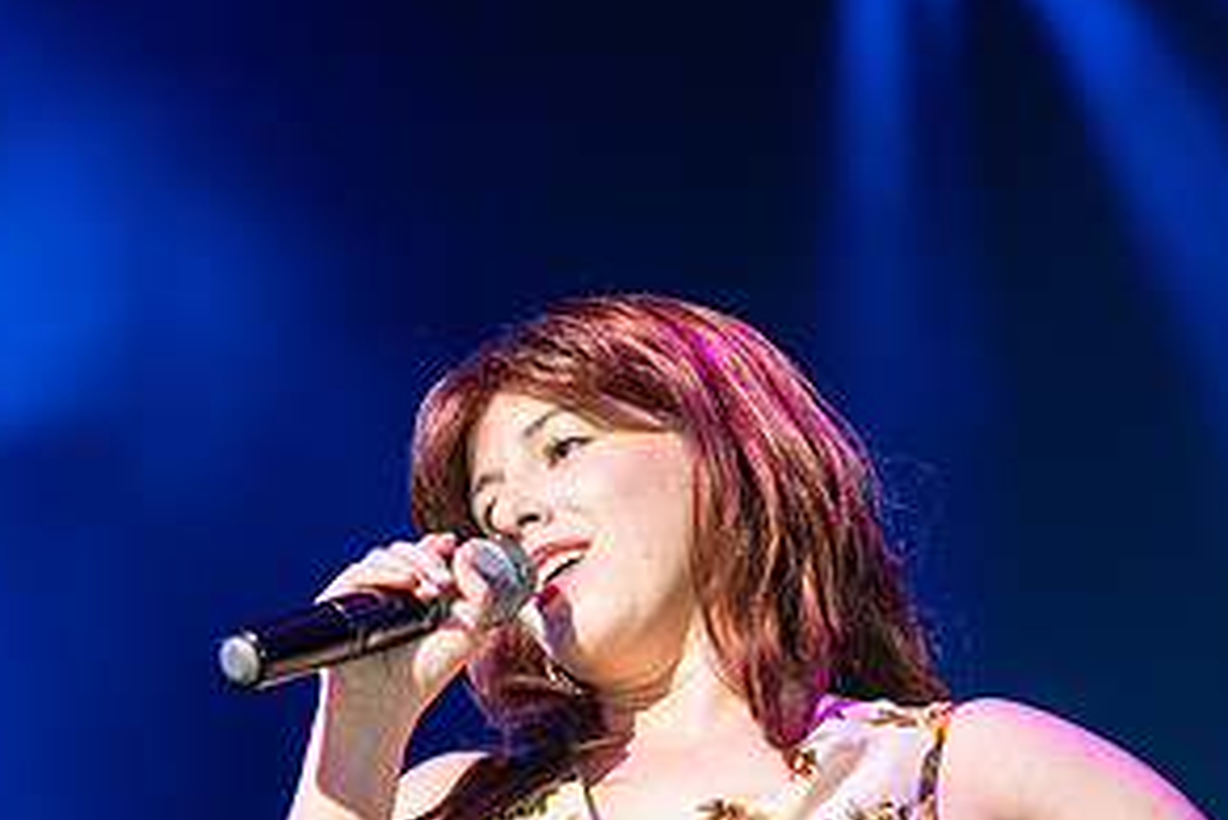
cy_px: 801
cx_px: 219
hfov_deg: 7.7
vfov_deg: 5.1
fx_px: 9146
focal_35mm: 268
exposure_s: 1/250
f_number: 1.8
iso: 500
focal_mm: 135
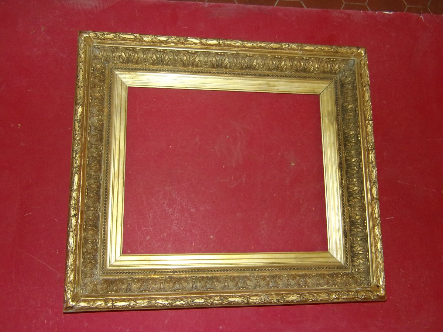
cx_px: 222
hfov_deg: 60.0
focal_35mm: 30
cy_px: 166
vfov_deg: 46.8
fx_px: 384
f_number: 3.7
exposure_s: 1/34
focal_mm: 5.4
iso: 200
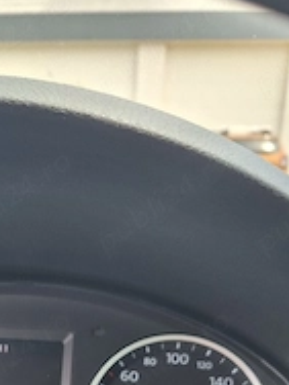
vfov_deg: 35.2
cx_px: 45
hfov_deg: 28.8
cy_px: 387
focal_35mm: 49
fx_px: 545
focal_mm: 5.54
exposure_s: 1/182
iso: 40
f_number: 1.8
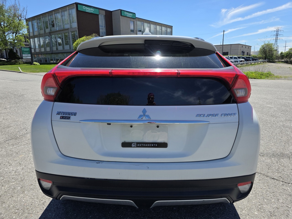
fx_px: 194
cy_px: 110
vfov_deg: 58.9
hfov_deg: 73.9
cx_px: 146
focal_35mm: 23
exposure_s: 1/4650
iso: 80
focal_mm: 6.3
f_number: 1.7
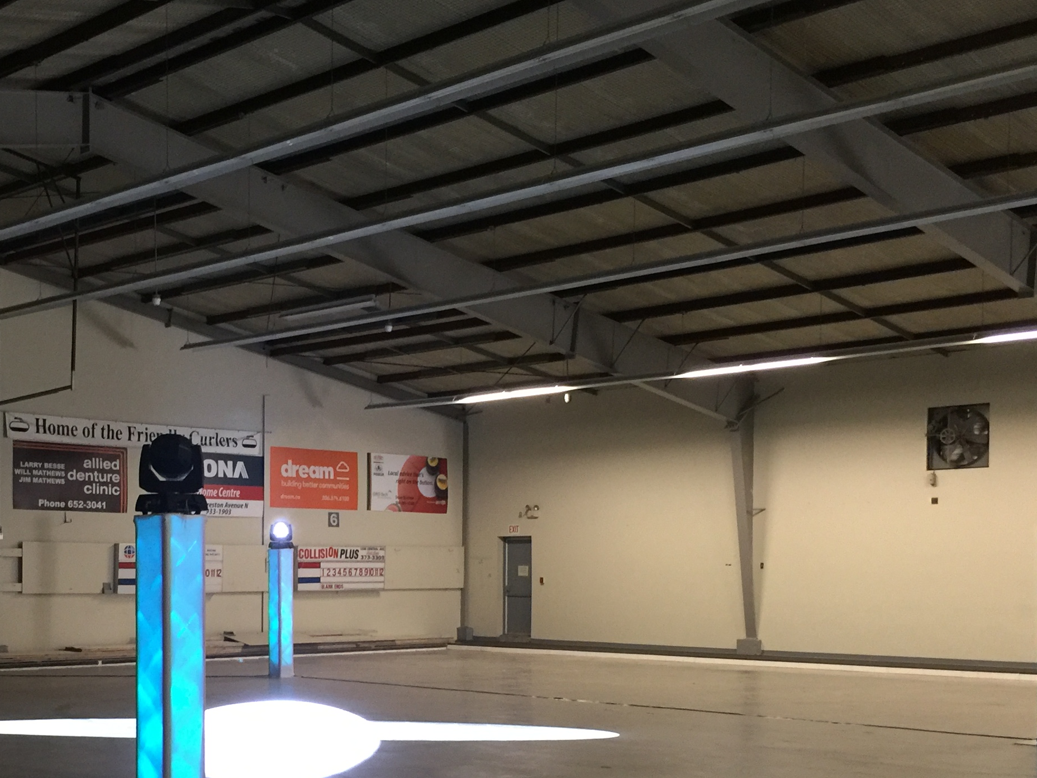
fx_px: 1528
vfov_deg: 28.0
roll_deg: -0.8
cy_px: 622
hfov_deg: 36.9
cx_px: 301
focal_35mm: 51
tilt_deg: -2.3
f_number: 2.2
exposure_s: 1/15
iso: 125
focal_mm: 4.15
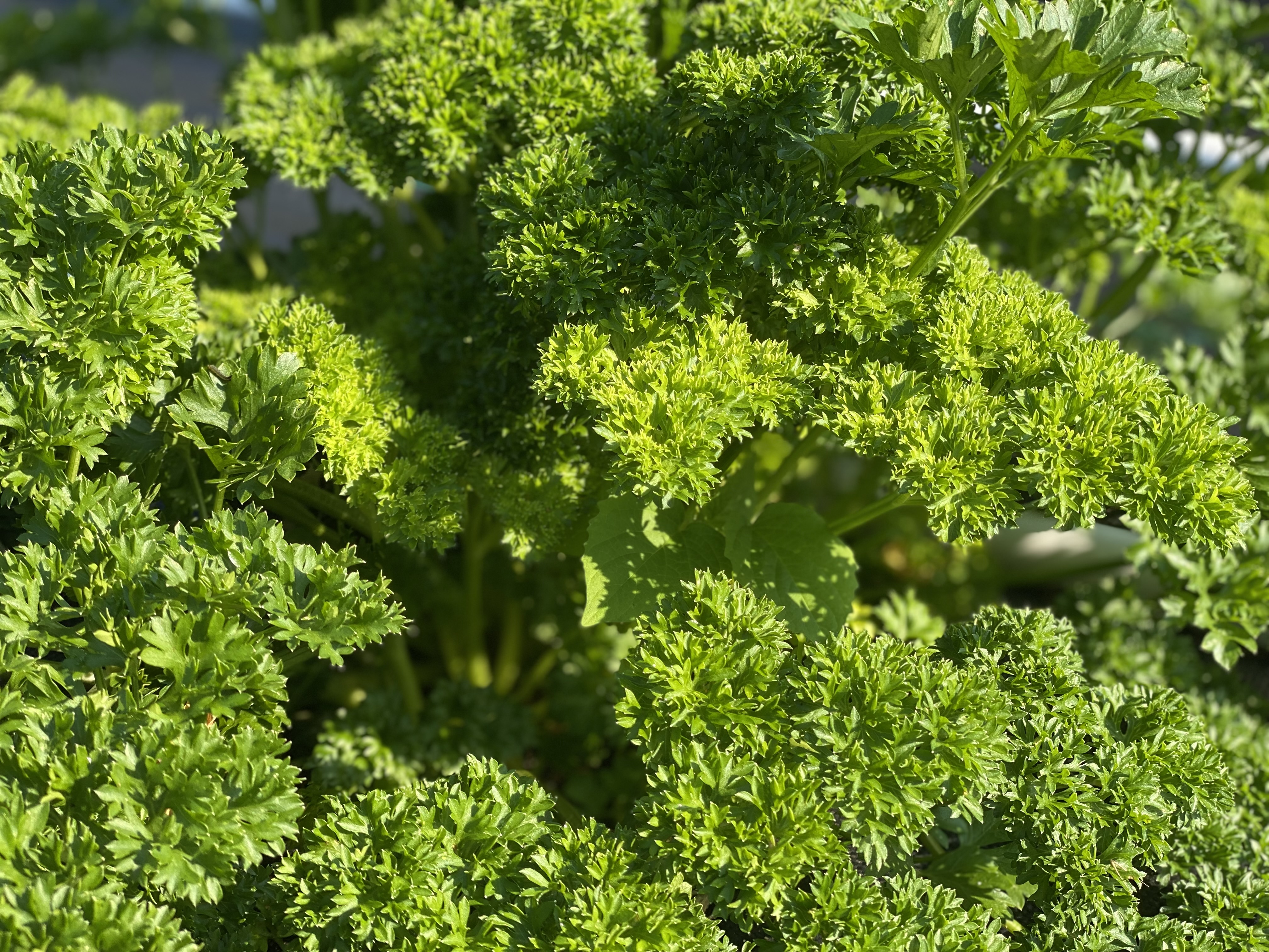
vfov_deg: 28.0
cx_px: 634
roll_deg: -0.9
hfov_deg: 36.8
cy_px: 476
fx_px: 1906
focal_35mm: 52
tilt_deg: -24.5
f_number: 2
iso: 20
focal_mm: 6
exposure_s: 1/284
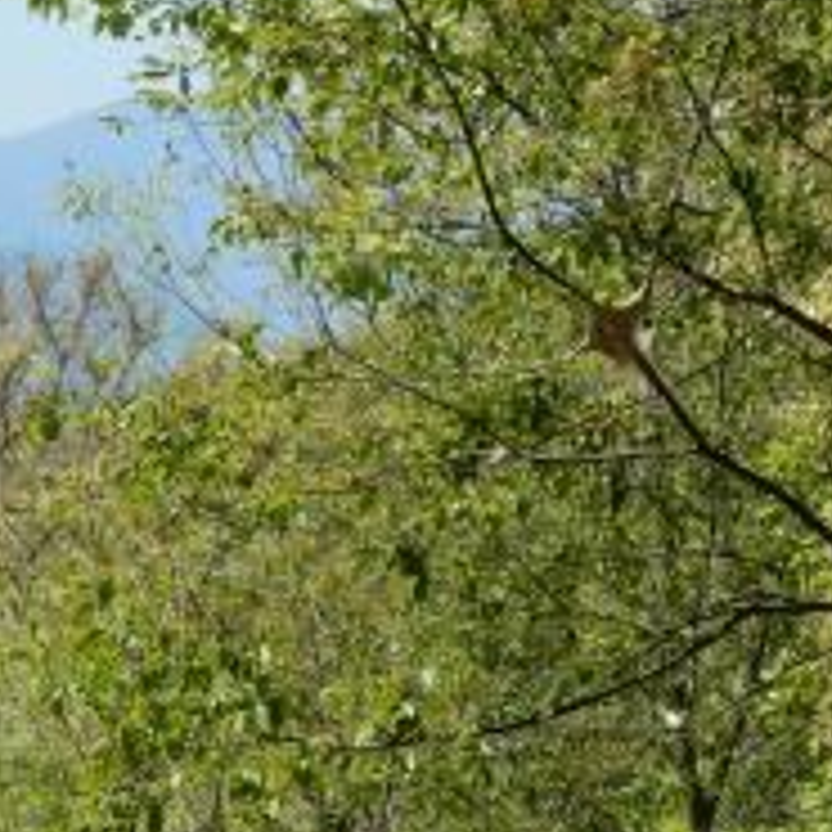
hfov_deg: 3.8
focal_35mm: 454
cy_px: 549
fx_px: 12345
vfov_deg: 3.9
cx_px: -324
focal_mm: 29.2
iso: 125
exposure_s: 1/400
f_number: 6
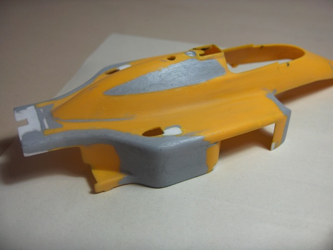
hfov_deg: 47.9
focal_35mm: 39
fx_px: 375
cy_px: 125
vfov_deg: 36.8
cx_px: 166
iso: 100
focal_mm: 8
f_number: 2.8
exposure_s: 1/69.5
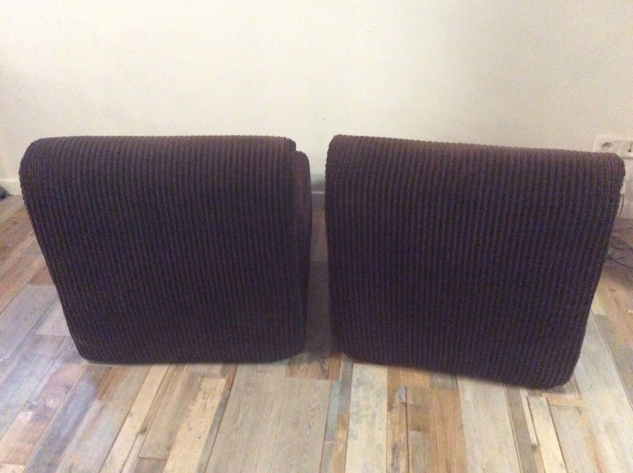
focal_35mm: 32
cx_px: 316
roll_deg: +2.0
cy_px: 236
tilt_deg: -32.9
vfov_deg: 44.1
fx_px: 584
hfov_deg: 56.9
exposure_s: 1/17
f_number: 2.4
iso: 800
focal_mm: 3.3
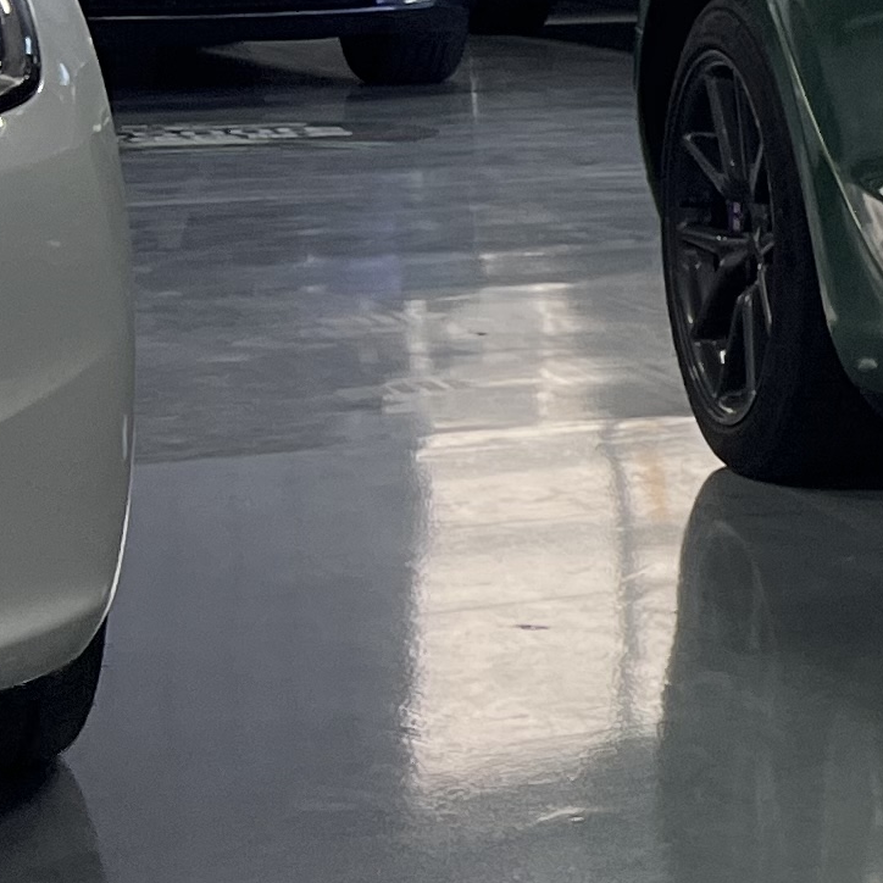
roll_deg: -0.9
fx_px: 3694
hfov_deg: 11.1
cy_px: 212
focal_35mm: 128
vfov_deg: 13.6
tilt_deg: -5.7
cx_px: 2206
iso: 64
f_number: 1.5
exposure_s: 1/100
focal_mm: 5.7
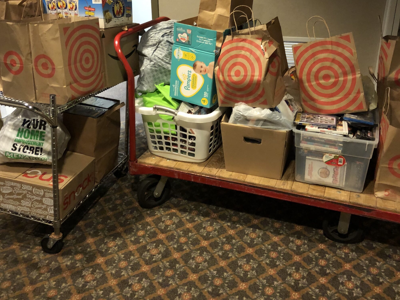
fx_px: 416
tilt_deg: -22.5
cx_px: 201
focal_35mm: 36
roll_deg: +0.1
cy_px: 108
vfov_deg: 39.3
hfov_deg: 51.4
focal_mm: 4
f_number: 1.8
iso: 100
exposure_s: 1/4
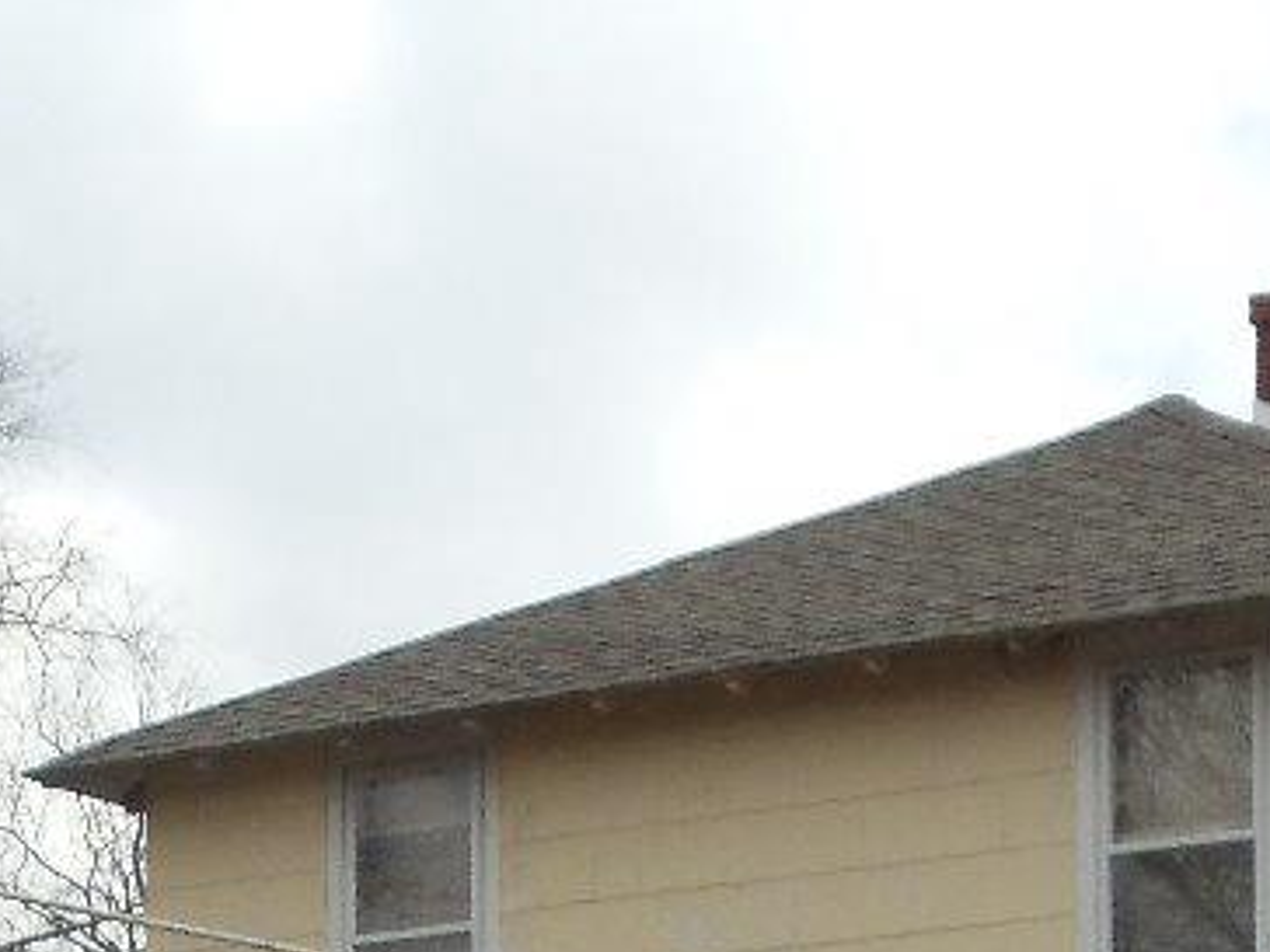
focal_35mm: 174
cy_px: 1702
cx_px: 1089
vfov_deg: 8.2
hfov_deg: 11.3
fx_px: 6384
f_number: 3.5
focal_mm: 6
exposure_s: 1/500
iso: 100
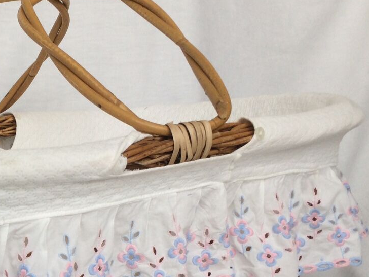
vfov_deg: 22.3
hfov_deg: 27.9
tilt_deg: -10.5
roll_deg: +2.3
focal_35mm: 65
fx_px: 693
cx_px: -7
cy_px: 223
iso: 50
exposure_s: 1/100
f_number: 2.2
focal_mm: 4.15
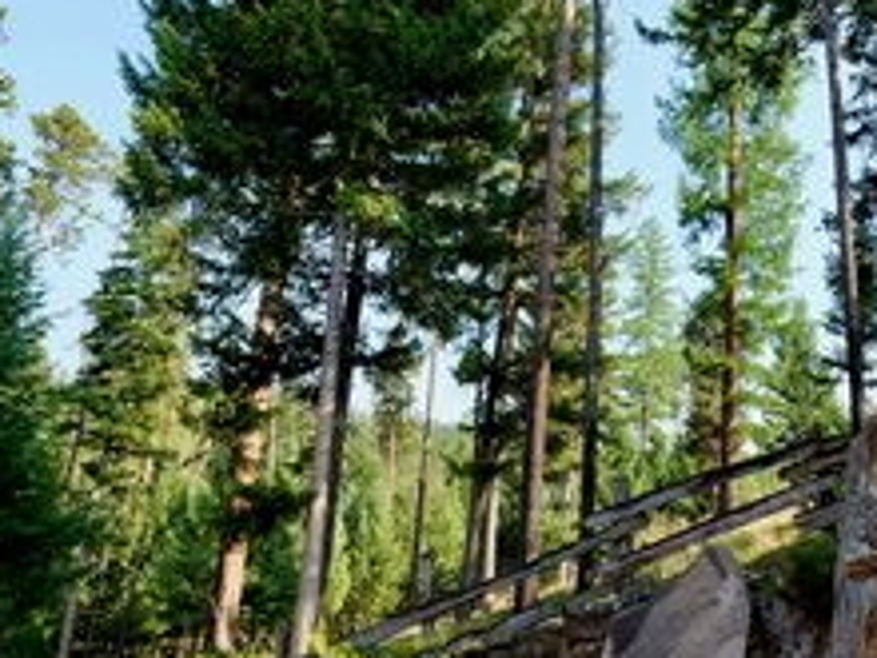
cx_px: 694
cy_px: 317
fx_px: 887
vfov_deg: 40.7
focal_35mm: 35
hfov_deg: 49.7
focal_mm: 16
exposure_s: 1/160
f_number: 5
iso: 100
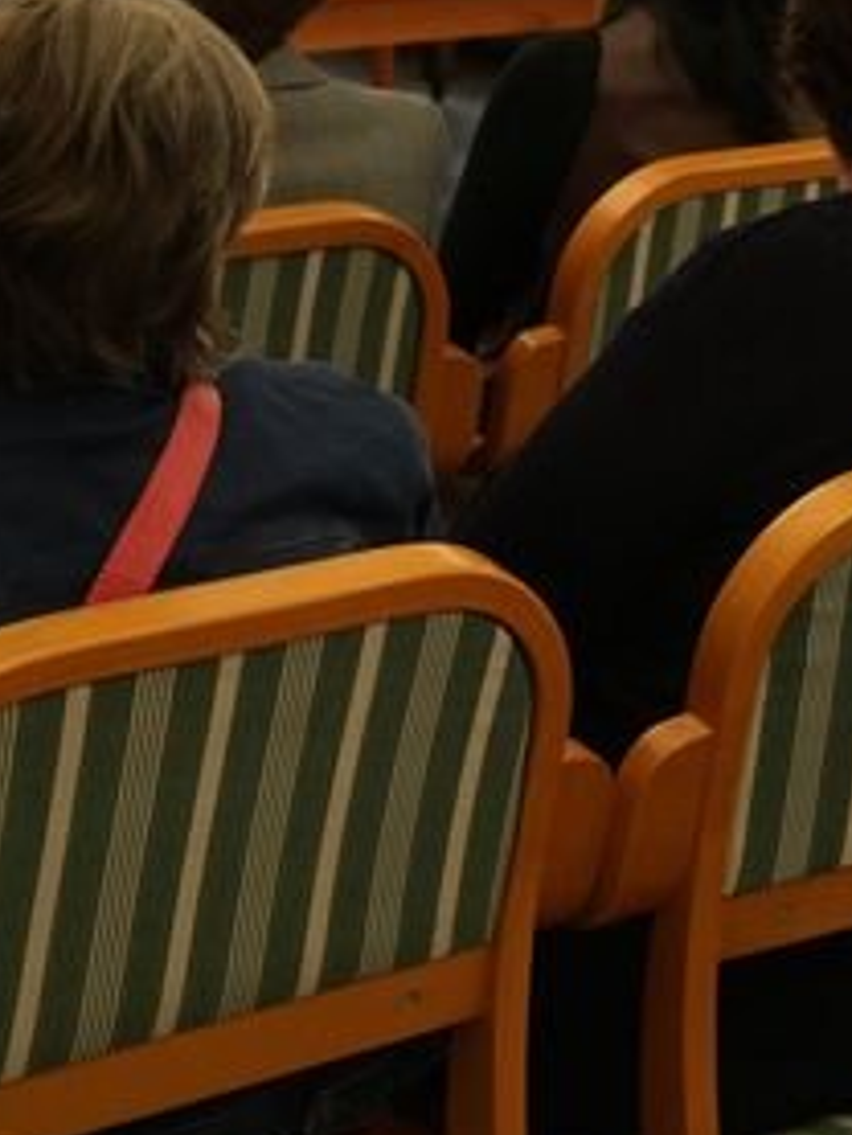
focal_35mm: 121
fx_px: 3968
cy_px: -227
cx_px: 655
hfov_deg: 12.2
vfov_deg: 15.7
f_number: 4
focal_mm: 34
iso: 1000
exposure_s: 1/40
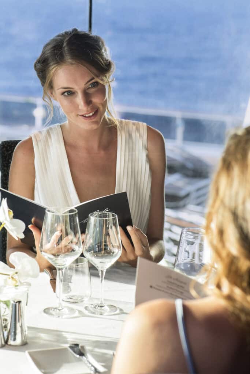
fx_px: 1093
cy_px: 187
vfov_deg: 19.5
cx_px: 125
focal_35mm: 105
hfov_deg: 13.0
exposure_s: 1/100
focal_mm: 105
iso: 500
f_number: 6.3
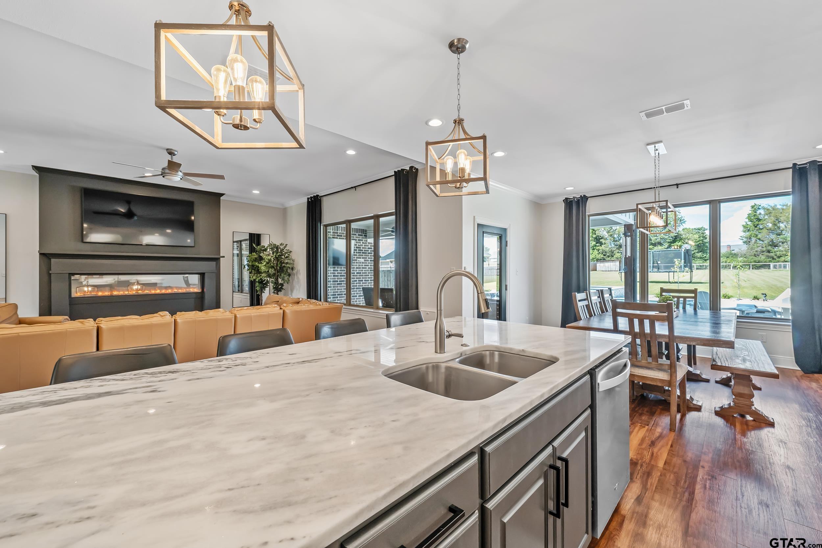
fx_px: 342
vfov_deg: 77.3
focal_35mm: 15
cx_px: 411
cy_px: 274
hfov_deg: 100.4
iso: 800
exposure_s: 1/30
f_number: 8
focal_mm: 15
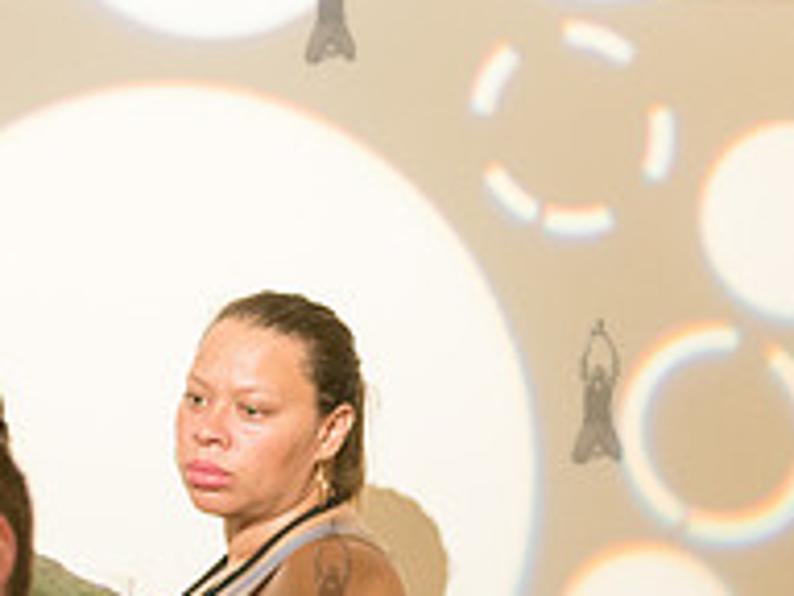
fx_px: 5321
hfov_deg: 8.4
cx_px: 1129
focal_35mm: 232
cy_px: 590
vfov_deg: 6.4
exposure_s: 1/200
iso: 4000
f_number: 2.8
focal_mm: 80
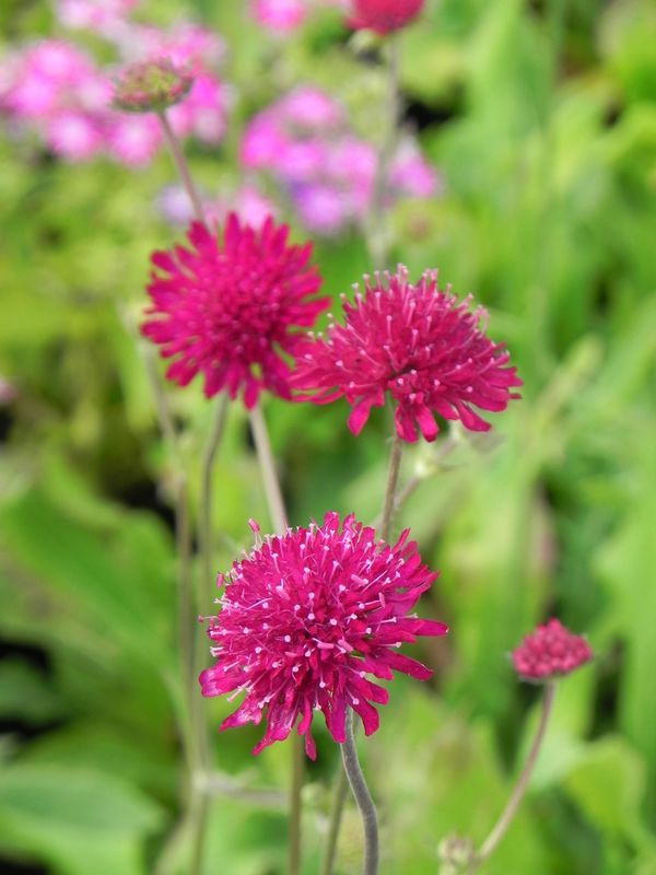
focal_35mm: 184
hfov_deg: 8.1
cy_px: 438
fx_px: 4649
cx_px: 328
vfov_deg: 10.7
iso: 160
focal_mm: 32.7
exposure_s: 1/200
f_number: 4.5
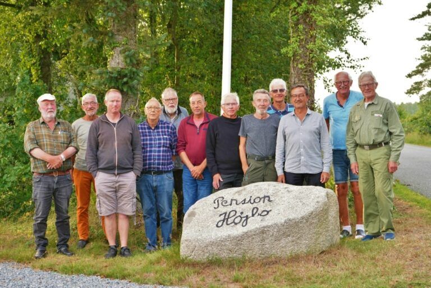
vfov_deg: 27.6
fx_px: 587
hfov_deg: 40.3
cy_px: 144
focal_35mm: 49
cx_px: 216
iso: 200
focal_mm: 49
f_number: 4.5
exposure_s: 1/50
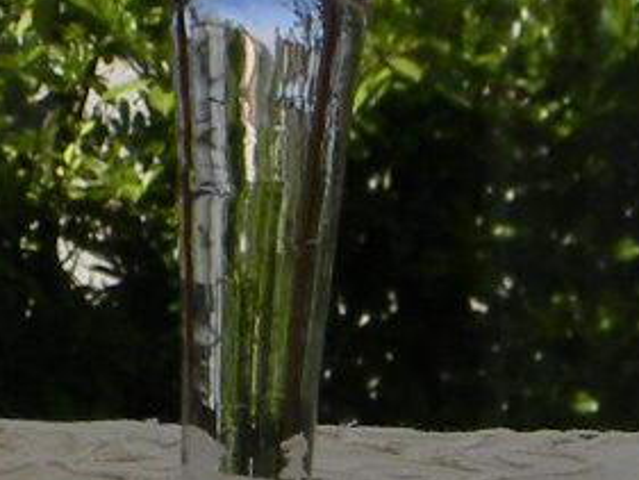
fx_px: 1884
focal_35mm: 102
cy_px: -127
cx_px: 164
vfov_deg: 14.0
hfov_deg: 19.1
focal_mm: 5
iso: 80
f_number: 3.5
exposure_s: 1/742
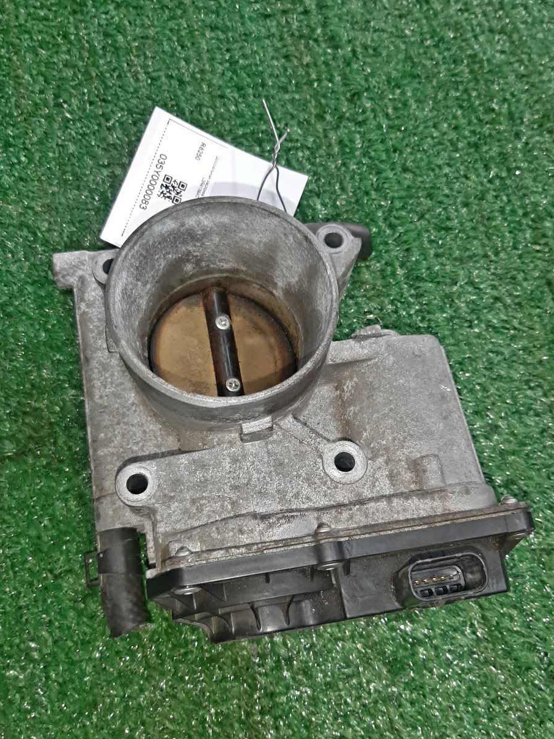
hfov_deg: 45.4
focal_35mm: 31
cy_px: 399
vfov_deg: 58.3
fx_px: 662
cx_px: 264
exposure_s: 1/50
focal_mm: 3.93
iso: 102
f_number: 1.7
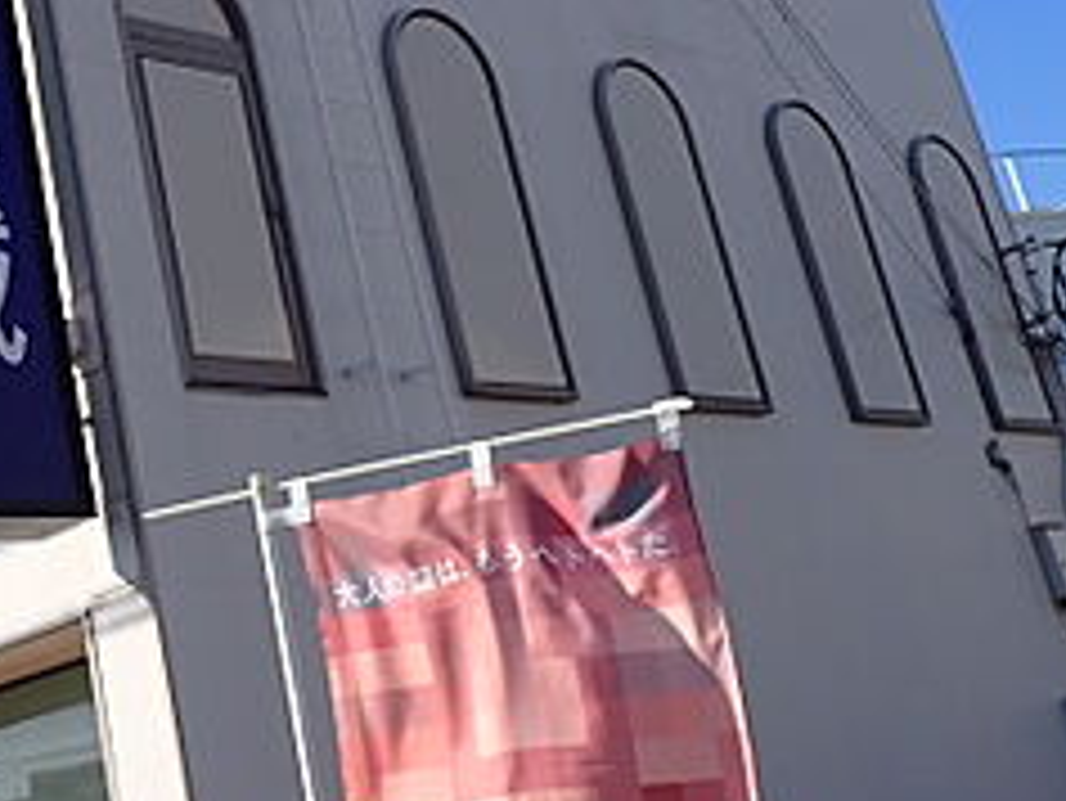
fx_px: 1849
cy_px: 270
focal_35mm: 60
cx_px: 94
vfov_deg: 24.3
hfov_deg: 30.6
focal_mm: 4.5
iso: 100
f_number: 8
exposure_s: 1/200
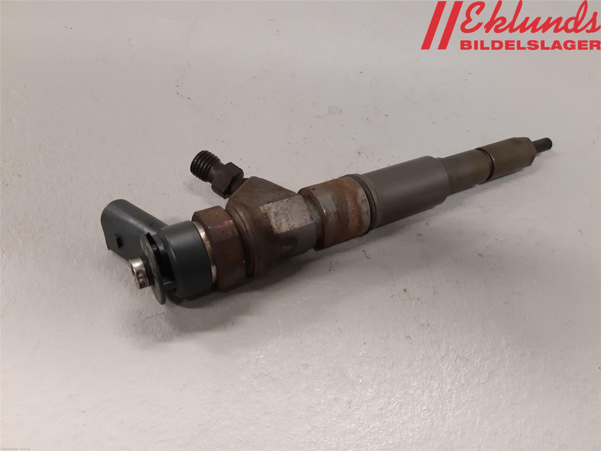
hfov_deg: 67.3
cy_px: 226
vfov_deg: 53.1
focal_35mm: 26
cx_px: 300
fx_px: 451
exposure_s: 1/50
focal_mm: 3.93
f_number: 1.7
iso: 160
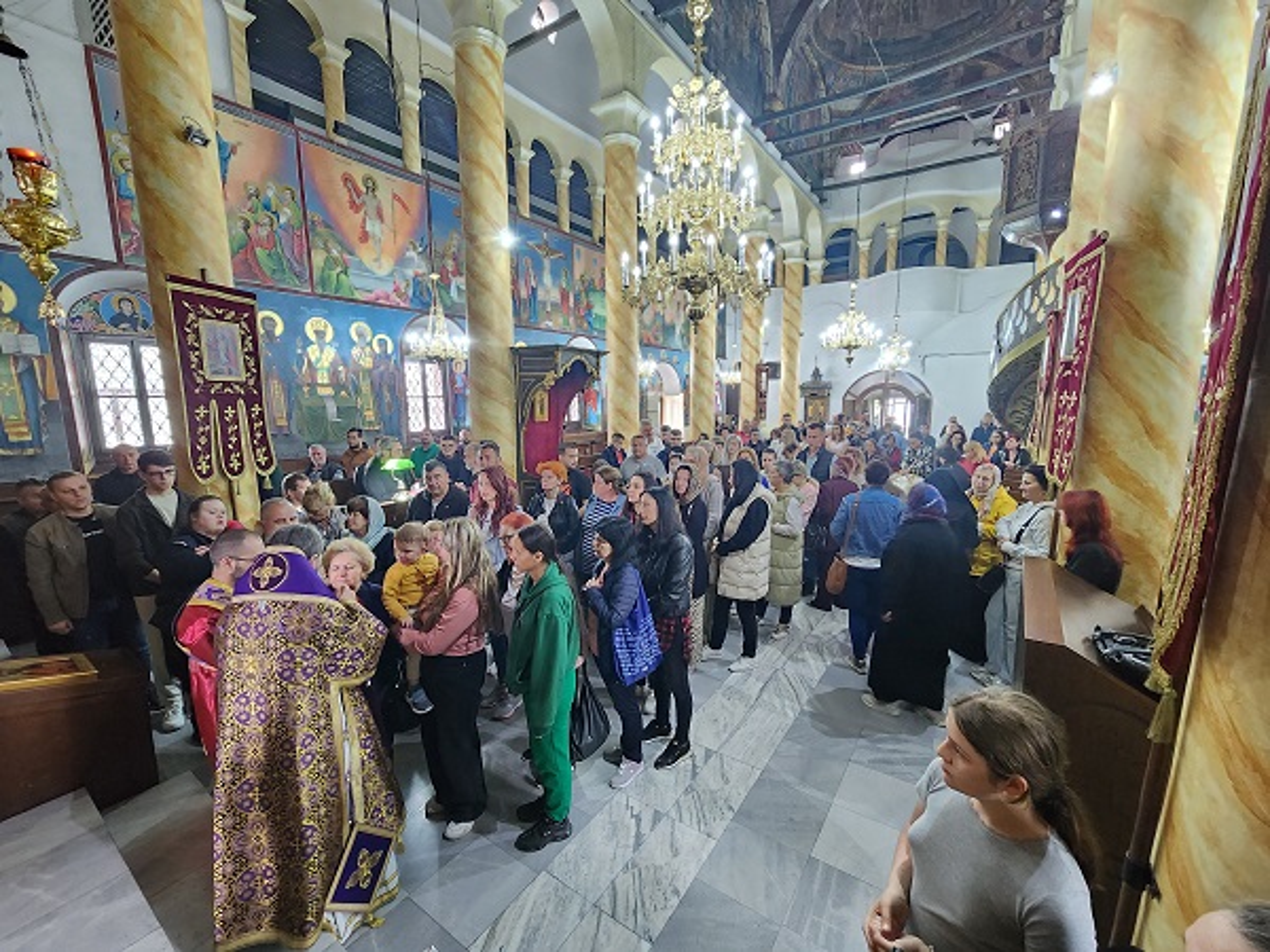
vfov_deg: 89.9
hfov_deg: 106.2
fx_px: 477
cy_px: 476
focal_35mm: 13
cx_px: 635
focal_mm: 2.2
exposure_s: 1/25
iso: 1250
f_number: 2.2
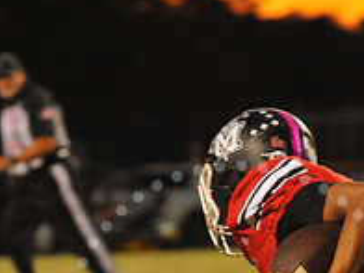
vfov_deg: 2.6
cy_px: 336
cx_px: 238
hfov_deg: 3.5
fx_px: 5983
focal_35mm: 569
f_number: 5.6
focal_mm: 200
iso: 5000
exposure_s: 1/200
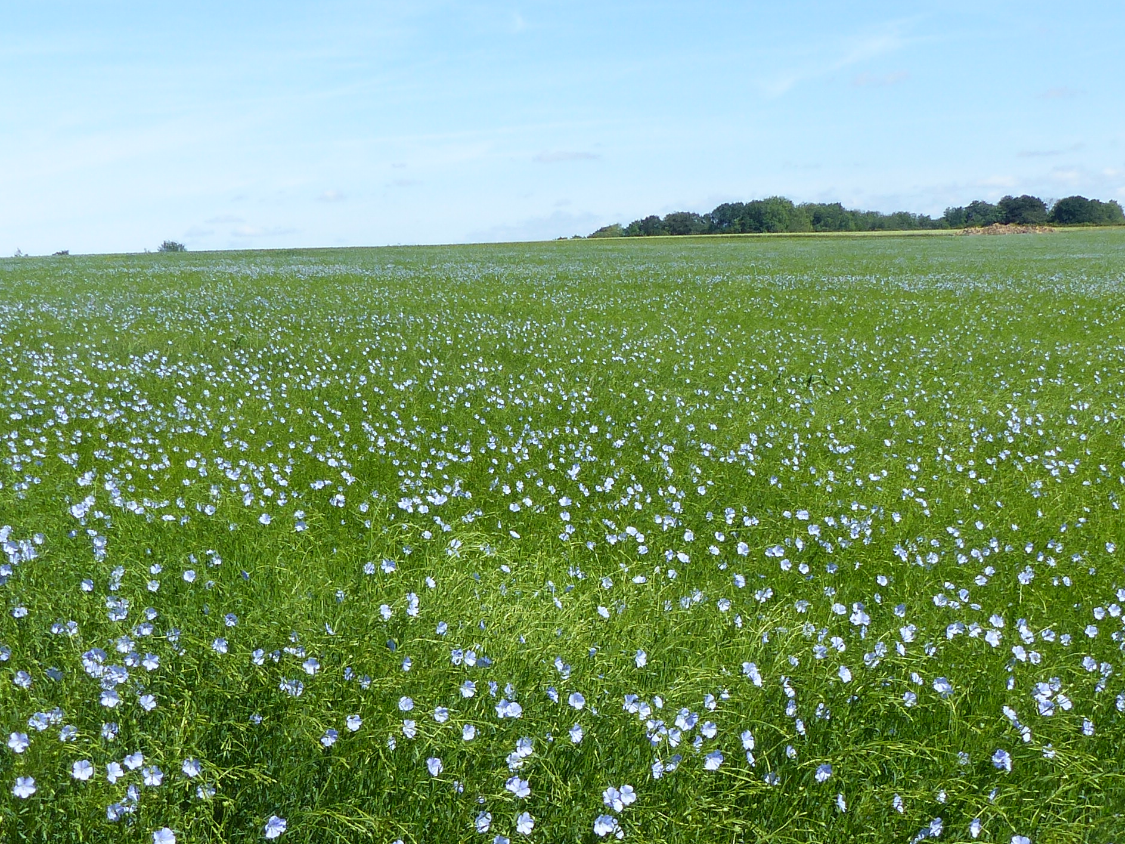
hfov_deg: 36.2
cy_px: 630
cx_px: 549
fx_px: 1722
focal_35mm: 53
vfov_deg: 27.2
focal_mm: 4.5
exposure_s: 1/640
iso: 100
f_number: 4
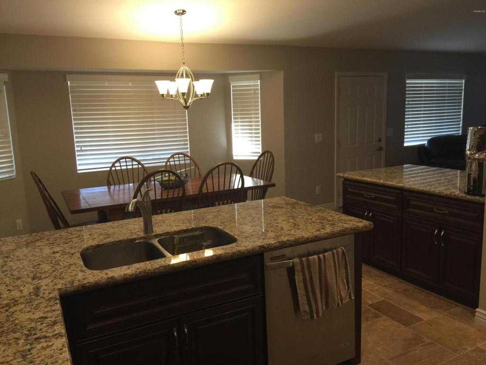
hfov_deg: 61.7
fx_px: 407
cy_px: 182
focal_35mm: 29
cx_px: 243
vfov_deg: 48.2
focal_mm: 4.15
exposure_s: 1/15
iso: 50
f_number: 2.2
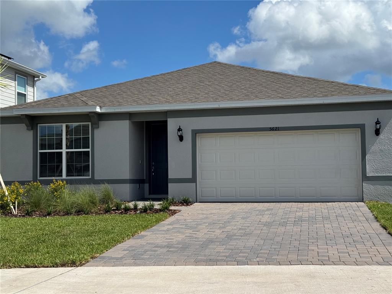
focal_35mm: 48
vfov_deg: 30.3
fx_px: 544
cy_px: 147
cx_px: 196
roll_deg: +0.5
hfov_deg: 39.7
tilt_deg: +1.9
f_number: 1.78
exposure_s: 1/6410
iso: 64
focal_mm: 6.76
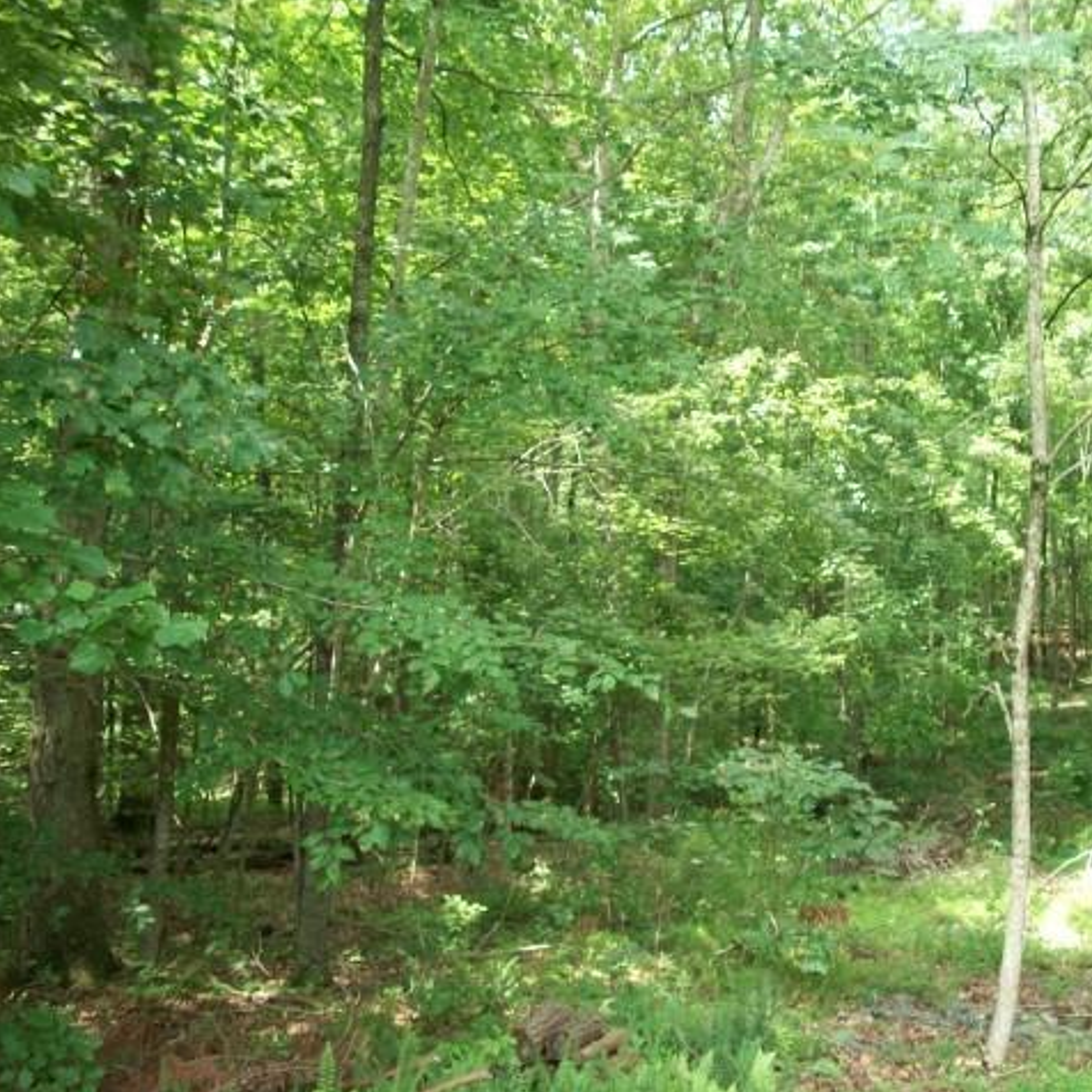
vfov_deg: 43.9
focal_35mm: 38
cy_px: 546
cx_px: 727
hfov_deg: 43.3
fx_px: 1356
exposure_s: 1/80
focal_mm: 5.7
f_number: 2.9
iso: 80
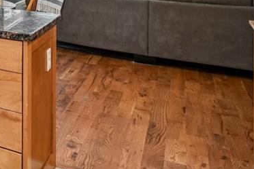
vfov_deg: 20.0
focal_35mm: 60
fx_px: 423
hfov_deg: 20.7
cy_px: -75
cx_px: -222
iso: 400
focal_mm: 14
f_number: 10
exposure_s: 1/15
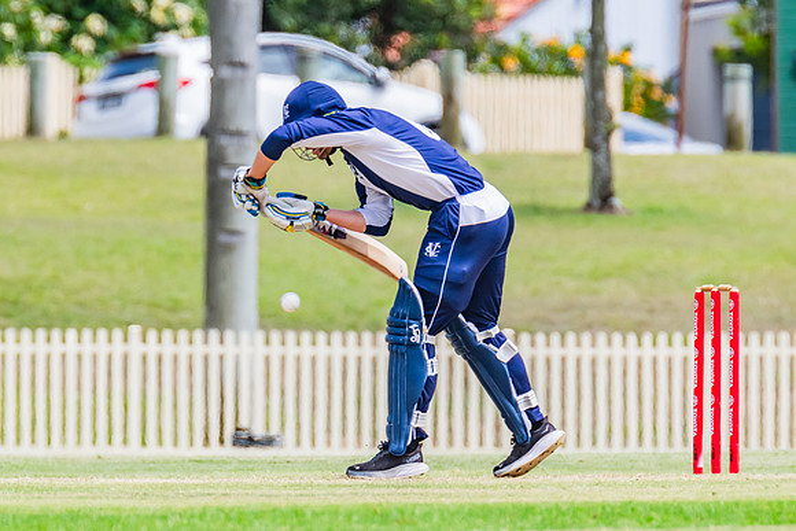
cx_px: 339
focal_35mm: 896
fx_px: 19823
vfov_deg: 1.5
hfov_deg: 2.3
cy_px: 217
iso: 800
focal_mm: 600
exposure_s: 1/2000
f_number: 9
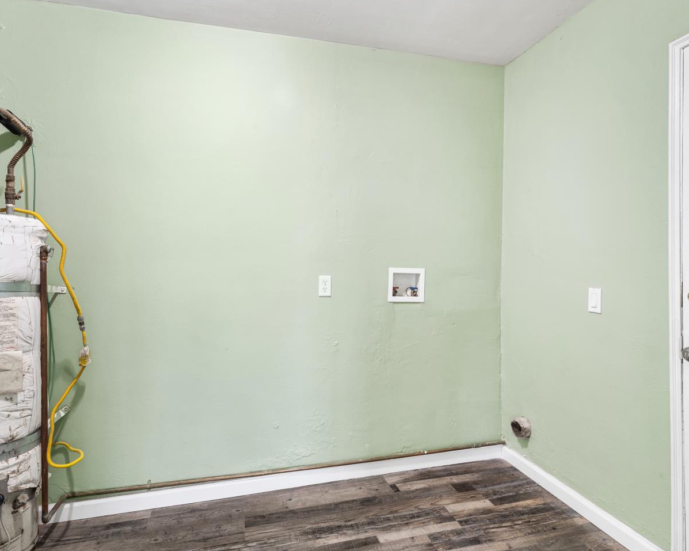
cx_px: 348
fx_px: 408
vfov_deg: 68.1
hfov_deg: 80.4
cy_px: 264
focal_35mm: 20
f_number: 5.6
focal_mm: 17
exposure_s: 1/1.25
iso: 400
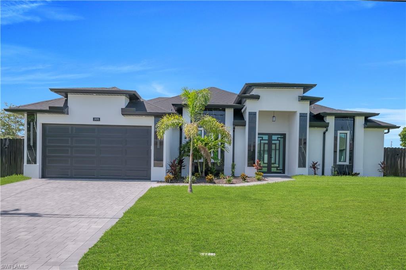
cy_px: 135
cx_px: 203
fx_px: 338
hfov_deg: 61.9
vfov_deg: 43.6
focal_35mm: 30
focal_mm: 20
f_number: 8
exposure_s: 1/320
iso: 100
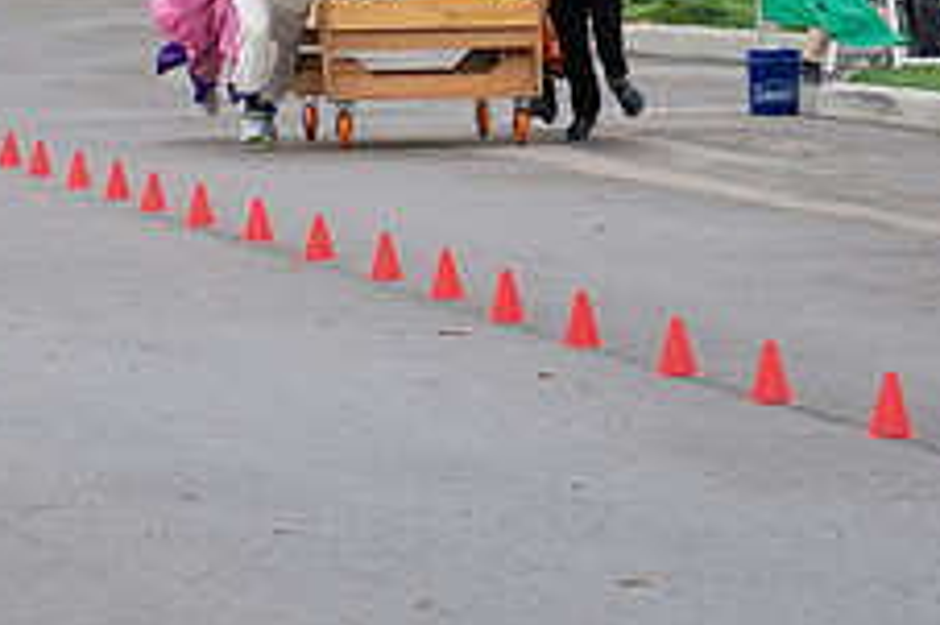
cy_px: -41
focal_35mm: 517
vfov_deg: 2.7
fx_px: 13489
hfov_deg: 4.0
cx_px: -693
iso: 640
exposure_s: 1/250
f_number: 10
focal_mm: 140
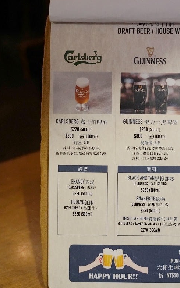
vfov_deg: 40.3
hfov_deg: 25.5
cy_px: 146
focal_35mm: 50
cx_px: 134
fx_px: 393
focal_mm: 32
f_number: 2.8
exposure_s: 1/160
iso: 4000
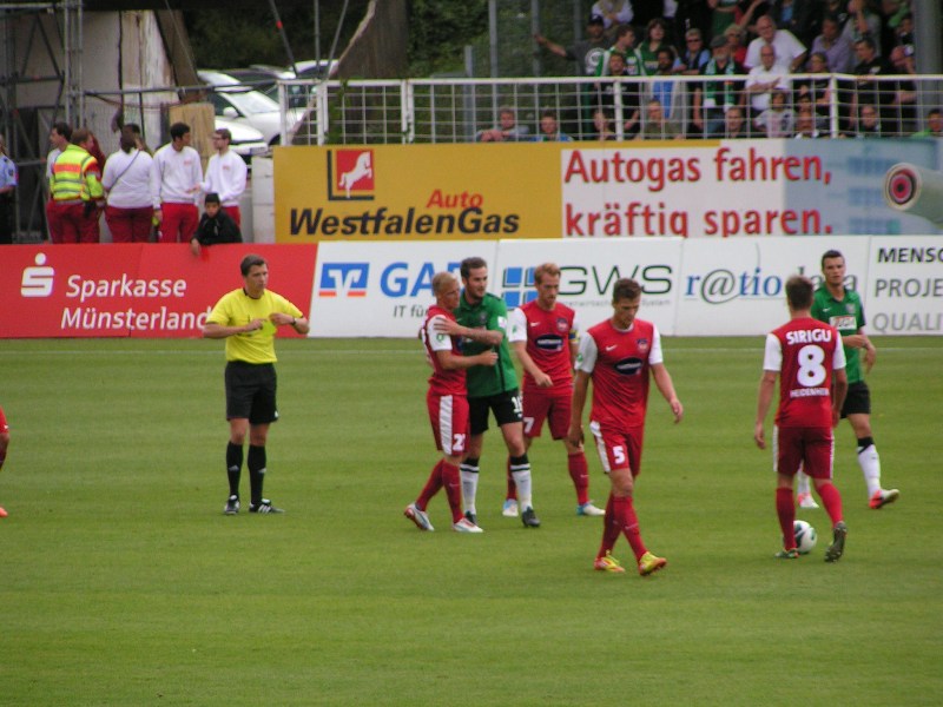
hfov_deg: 5.8
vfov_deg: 4.4
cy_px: 354
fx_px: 9262
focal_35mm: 340
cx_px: 472
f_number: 3.5
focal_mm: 52
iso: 125
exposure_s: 1/400
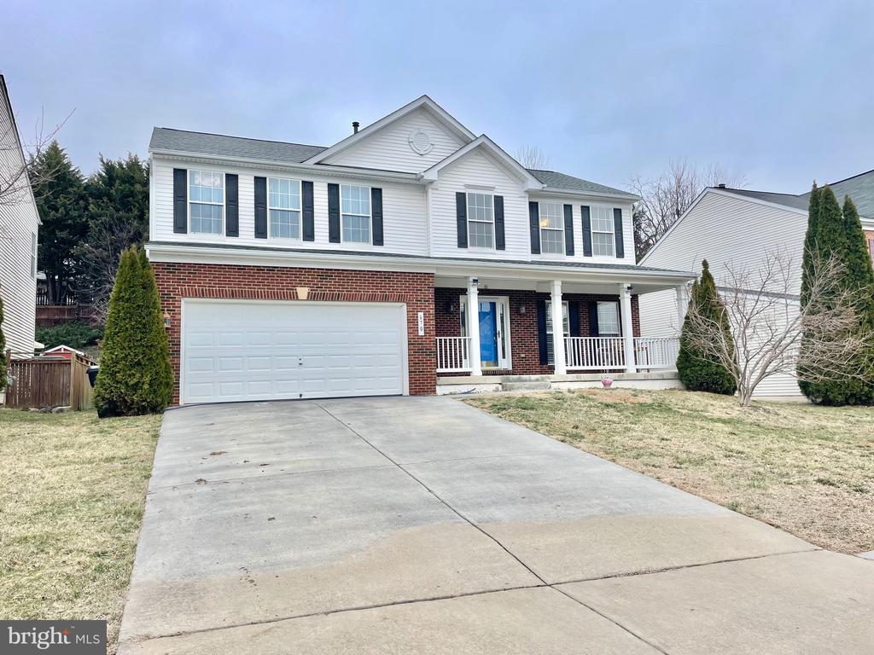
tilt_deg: +5.9
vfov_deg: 53.1
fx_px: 656
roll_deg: +2.2
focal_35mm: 26
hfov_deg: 67.3
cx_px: 437
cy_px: 328
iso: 32
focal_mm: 4.2
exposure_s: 1/779
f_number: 1.6
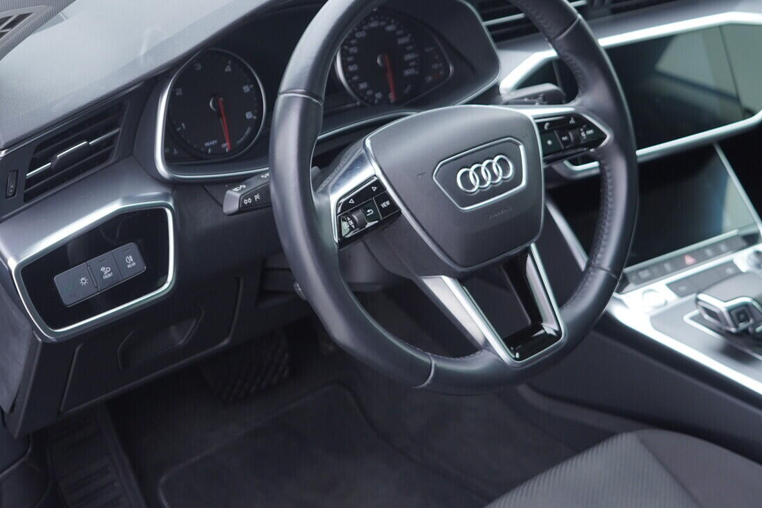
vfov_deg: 28.5
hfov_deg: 41.7
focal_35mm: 47
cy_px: 191
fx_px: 995
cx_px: 465
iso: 200
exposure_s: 1/40
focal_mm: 24
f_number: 2.8
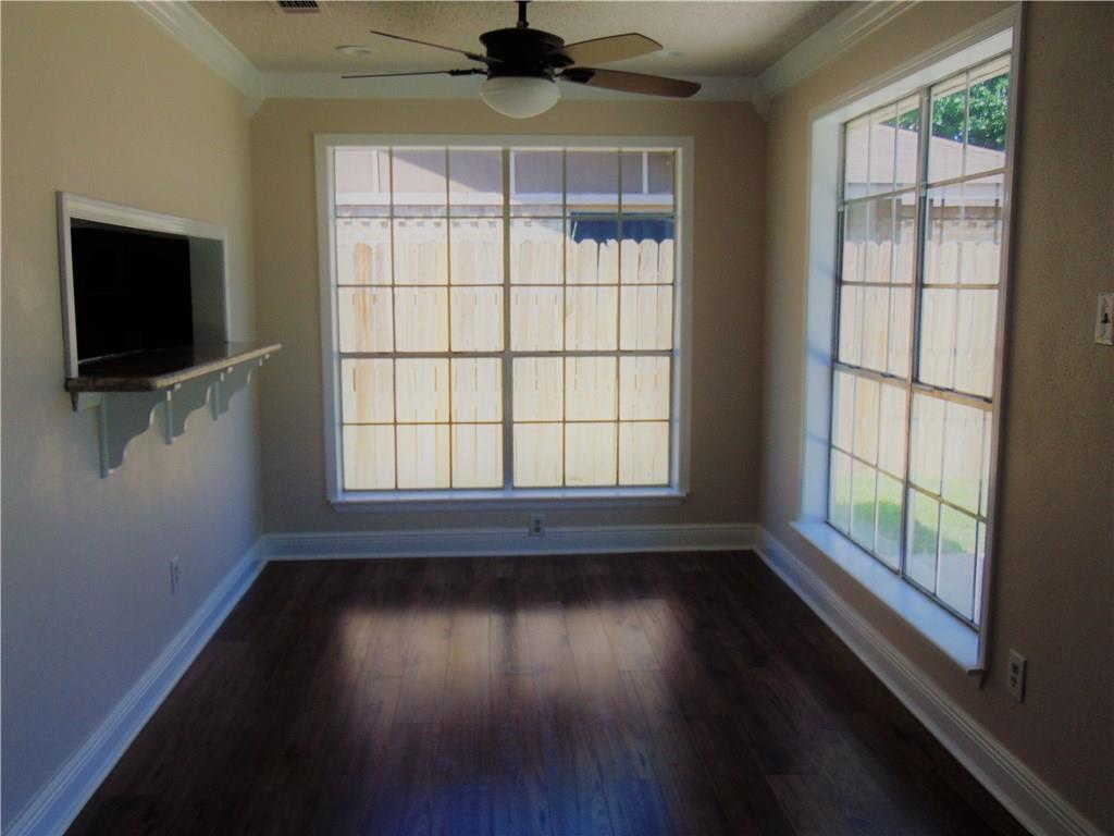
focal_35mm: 33
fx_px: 1062
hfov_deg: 55.4
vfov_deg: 42.9
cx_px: 557
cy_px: 418
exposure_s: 1/320
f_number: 3.2
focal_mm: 5.8
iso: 80
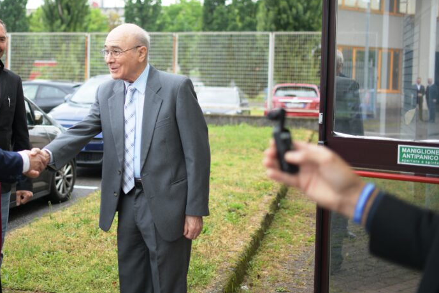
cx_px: 124
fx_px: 634
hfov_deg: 37.5
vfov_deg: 25.9
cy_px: 102
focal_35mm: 52
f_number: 2.2
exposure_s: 1/250
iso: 200
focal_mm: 35
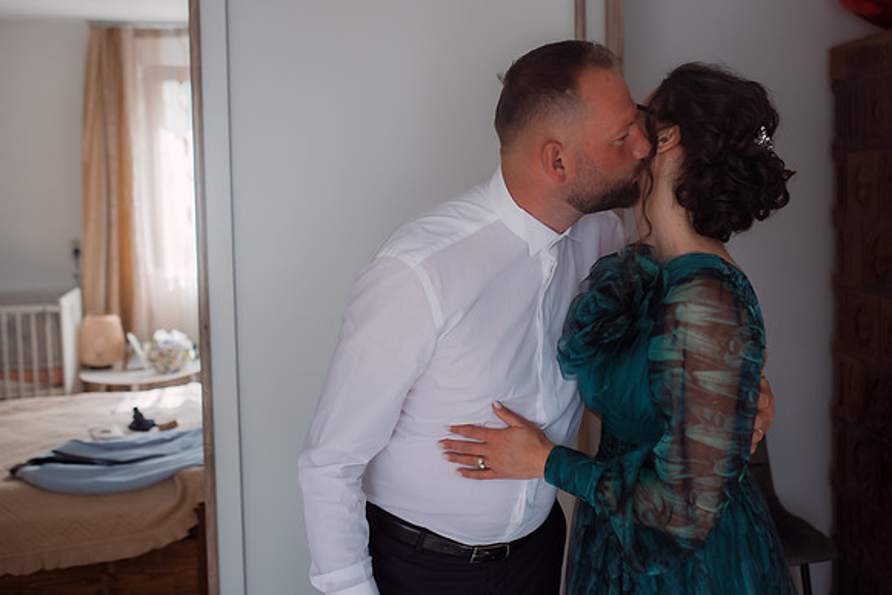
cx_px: 518
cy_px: 222
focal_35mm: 44
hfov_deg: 44.4
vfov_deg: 30.5
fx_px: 1088
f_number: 2.8
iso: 250
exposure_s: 1/250
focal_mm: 35
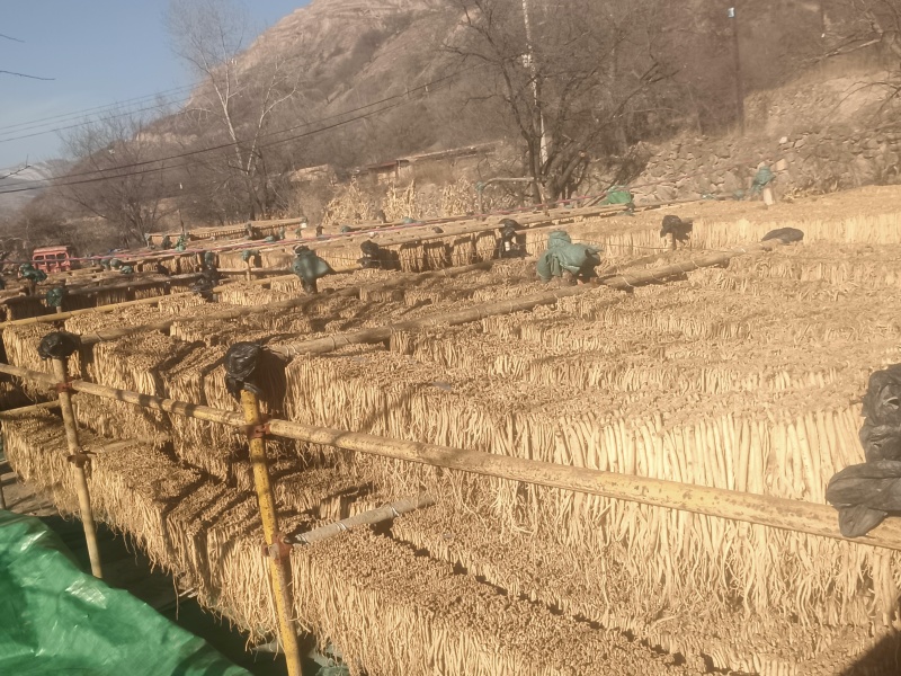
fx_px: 885
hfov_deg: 54.0
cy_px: 338
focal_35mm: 34
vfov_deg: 41.8
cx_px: 450
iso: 100
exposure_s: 1/509
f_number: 1.9
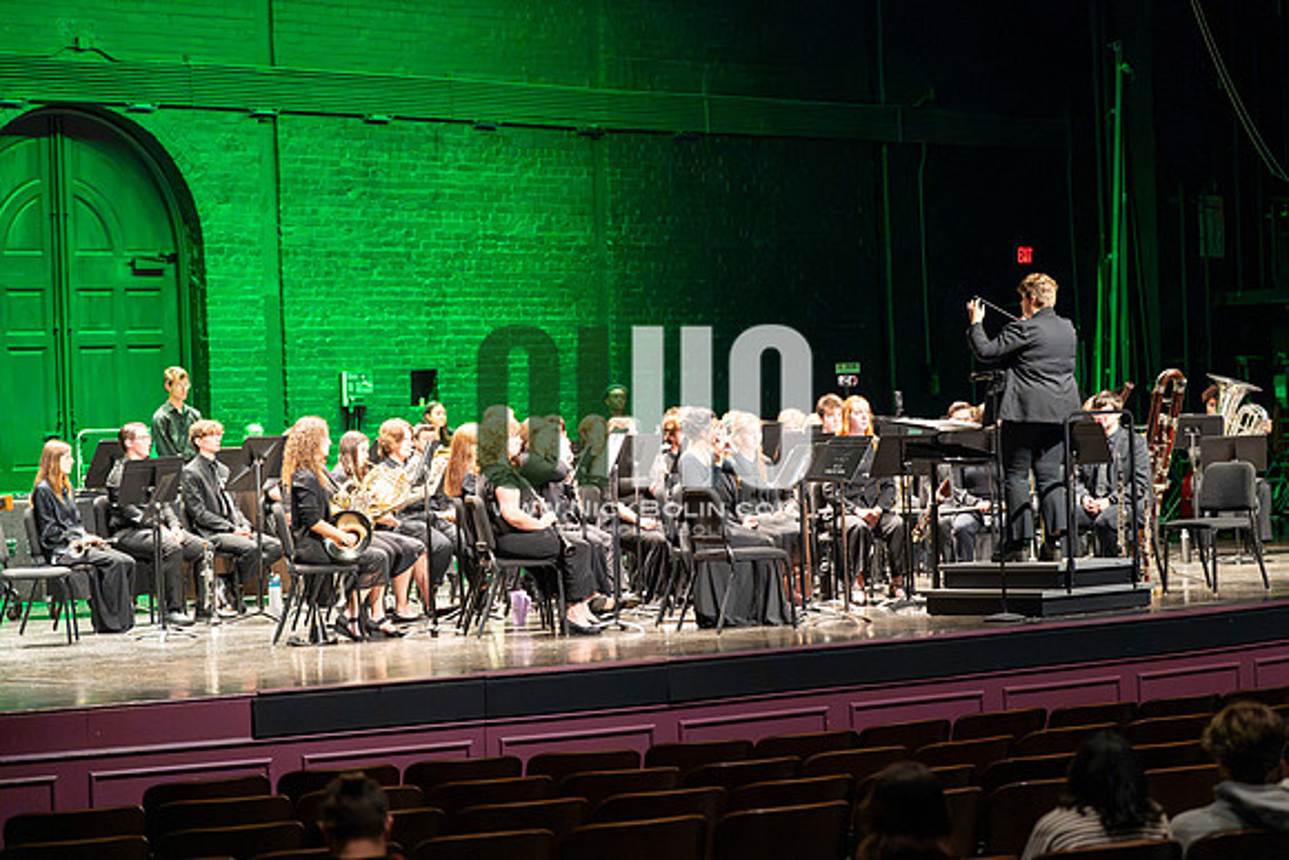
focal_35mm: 90
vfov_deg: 15.2
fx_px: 3223
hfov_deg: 22.6
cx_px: 644
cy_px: 430
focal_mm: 90
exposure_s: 1/640
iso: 12800
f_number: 2.8
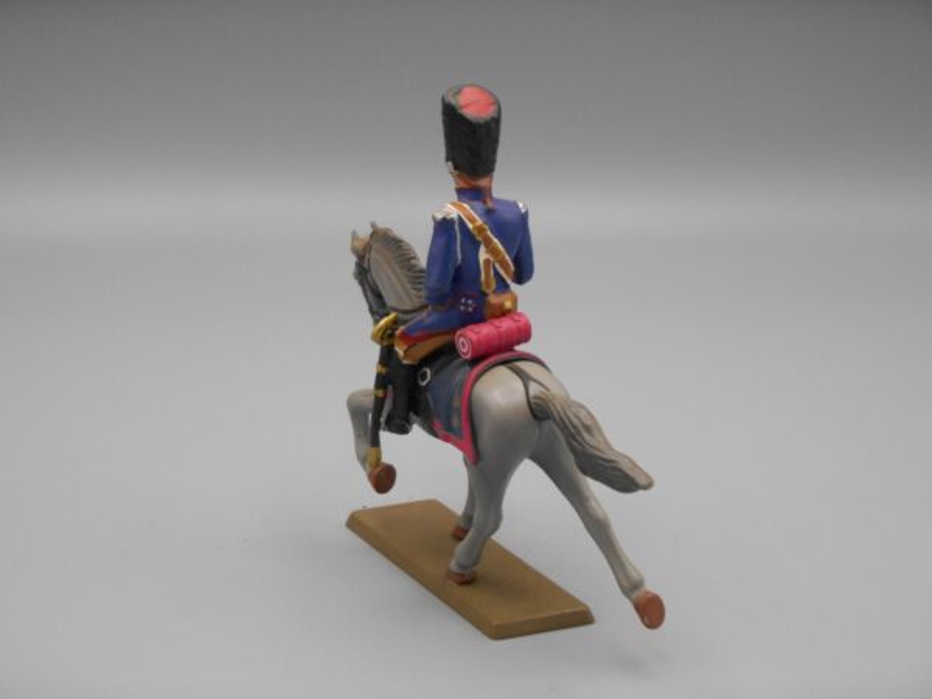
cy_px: 350
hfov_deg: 27.8
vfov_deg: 21.0
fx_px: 1885
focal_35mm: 70
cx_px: 466
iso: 320
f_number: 4.5
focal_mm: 12.5
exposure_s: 1/250
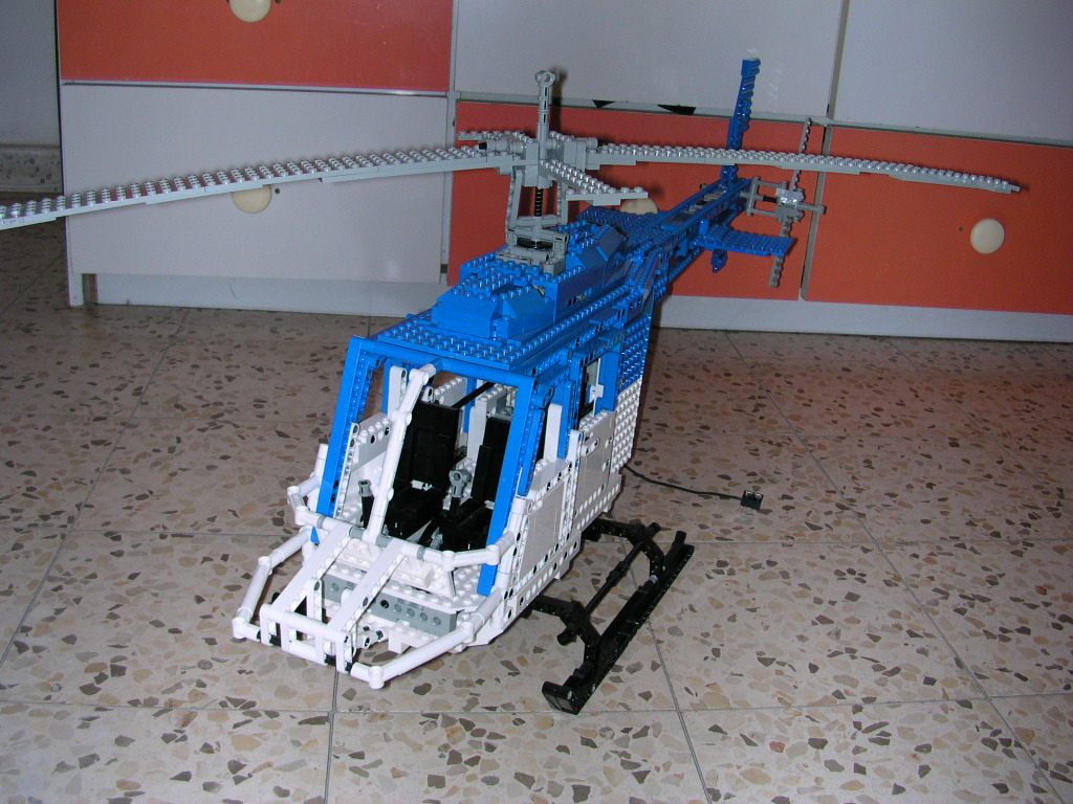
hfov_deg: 50.1
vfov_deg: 38.7
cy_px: 402
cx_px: 536
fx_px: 1147
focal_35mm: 37
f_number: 2.7
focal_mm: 5.6
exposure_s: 1/60
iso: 100
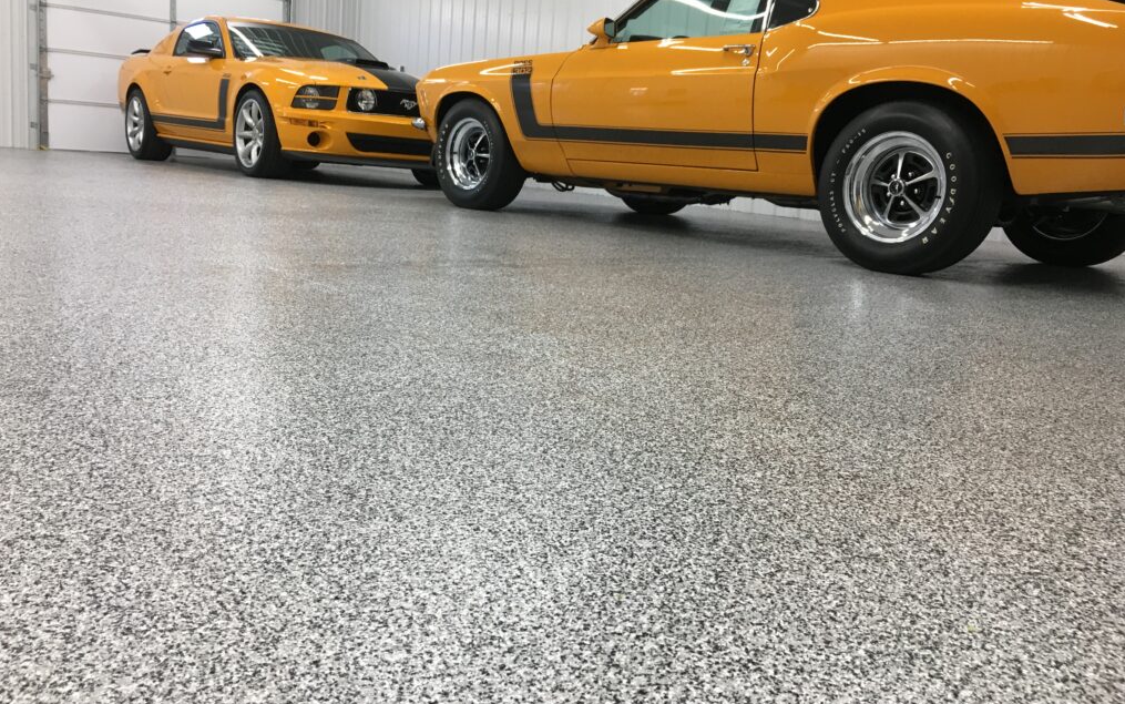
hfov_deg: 61.2
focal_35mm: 31
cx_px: 560
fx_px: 951
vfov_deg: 40.6
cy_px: 310
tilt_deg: -9.3
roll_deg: -3.1
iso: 40
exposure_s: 1/30
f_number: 2.2
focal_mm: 4.15
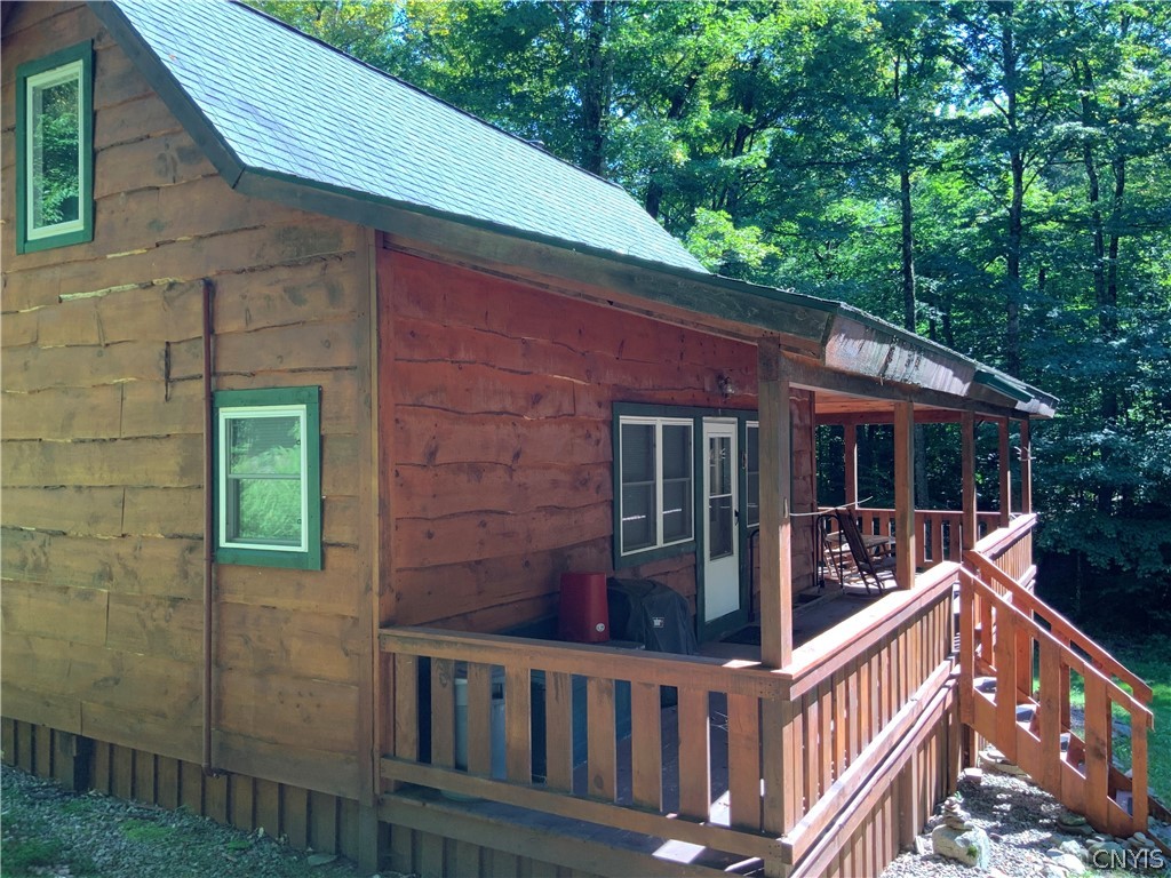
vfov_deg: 48.2
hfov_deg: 61.7
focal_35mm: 29
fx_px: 981
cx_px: 586
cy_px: 439
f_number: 1.8
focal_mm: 3
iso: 32
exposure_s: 1/122
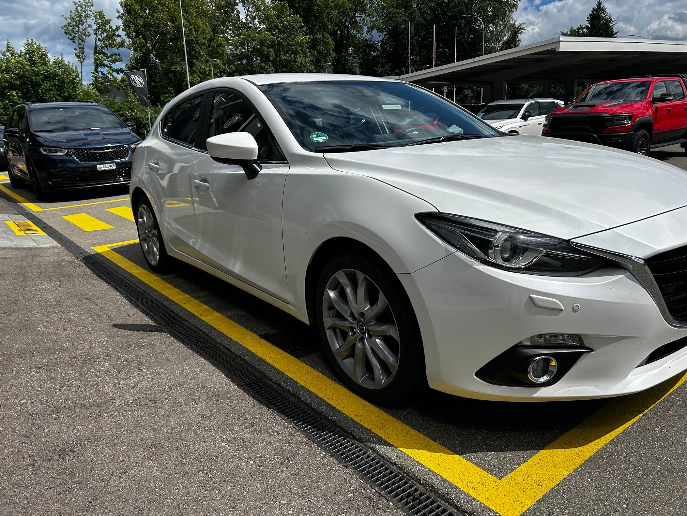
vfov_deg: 53.1
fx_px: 516
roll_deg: +3.5
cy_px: 258
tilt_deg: -13.4
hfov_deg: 67.3
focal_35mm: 26
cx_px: 344
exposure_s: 1/6993
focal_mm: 5.7
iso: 50
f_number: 1.5
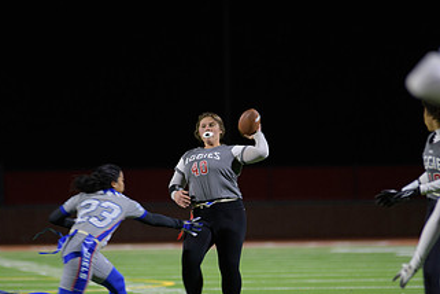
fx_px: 4412
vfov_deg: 3.8
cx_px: 212
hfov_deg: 5.7
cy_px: 212
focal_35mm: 361
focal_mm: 200
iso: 1000
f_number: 2.8
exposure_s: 1/200
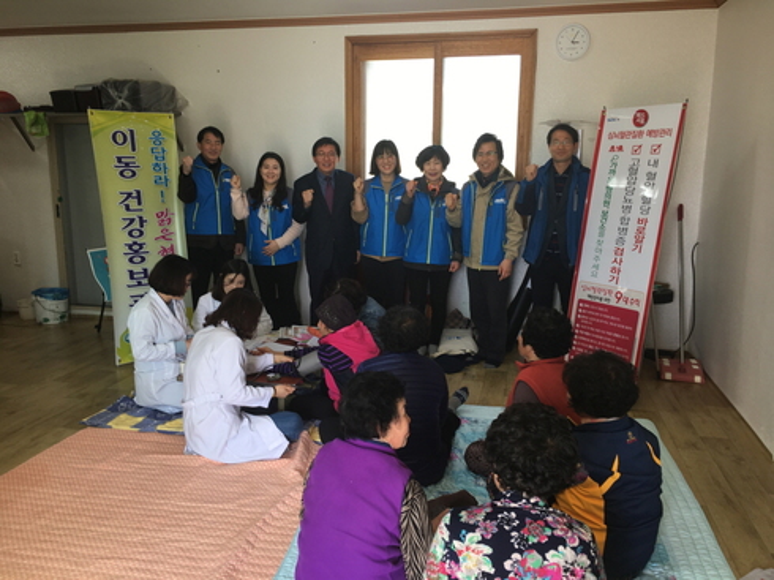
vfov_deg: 48.2
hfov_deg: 61.7
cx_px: 387
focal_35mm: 29
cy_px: 290
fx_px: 648
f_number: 2.2
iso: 25
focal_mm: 4.15
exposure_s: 1/40
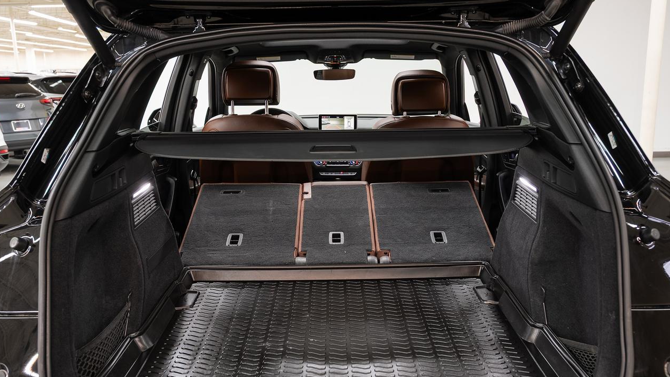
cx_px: 333
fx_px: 640
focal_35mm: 36
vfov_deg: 32.7
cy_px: 226
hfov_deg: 55.3
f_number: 5.6
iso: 100
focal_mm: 30.2
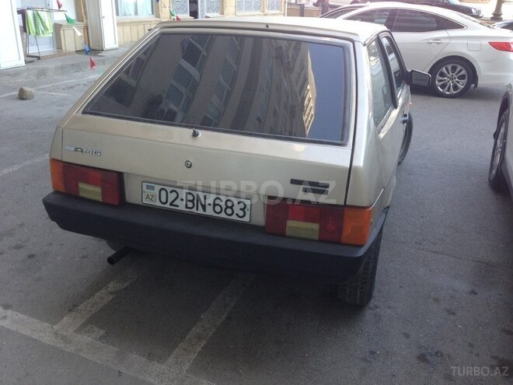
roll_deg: -1.5
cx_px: 256
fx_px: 489
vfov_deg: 42.9
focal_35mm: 33
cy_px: 192
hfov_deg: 55.4
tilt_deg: -20.2
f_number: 2.4
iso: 50
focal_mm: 4.12
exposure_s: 1/120
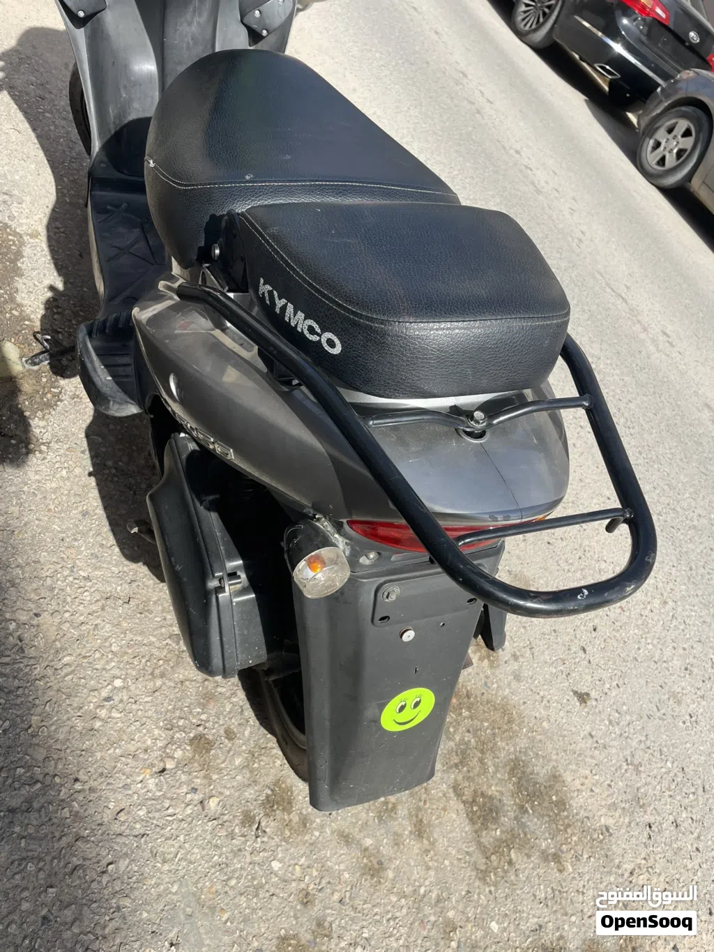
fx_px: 715
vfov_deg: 67.3
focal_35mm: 26
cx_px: 357
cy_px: 476
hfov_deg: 53.1
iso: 32
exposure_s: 1/2020
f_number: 1.6
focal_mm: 4.2
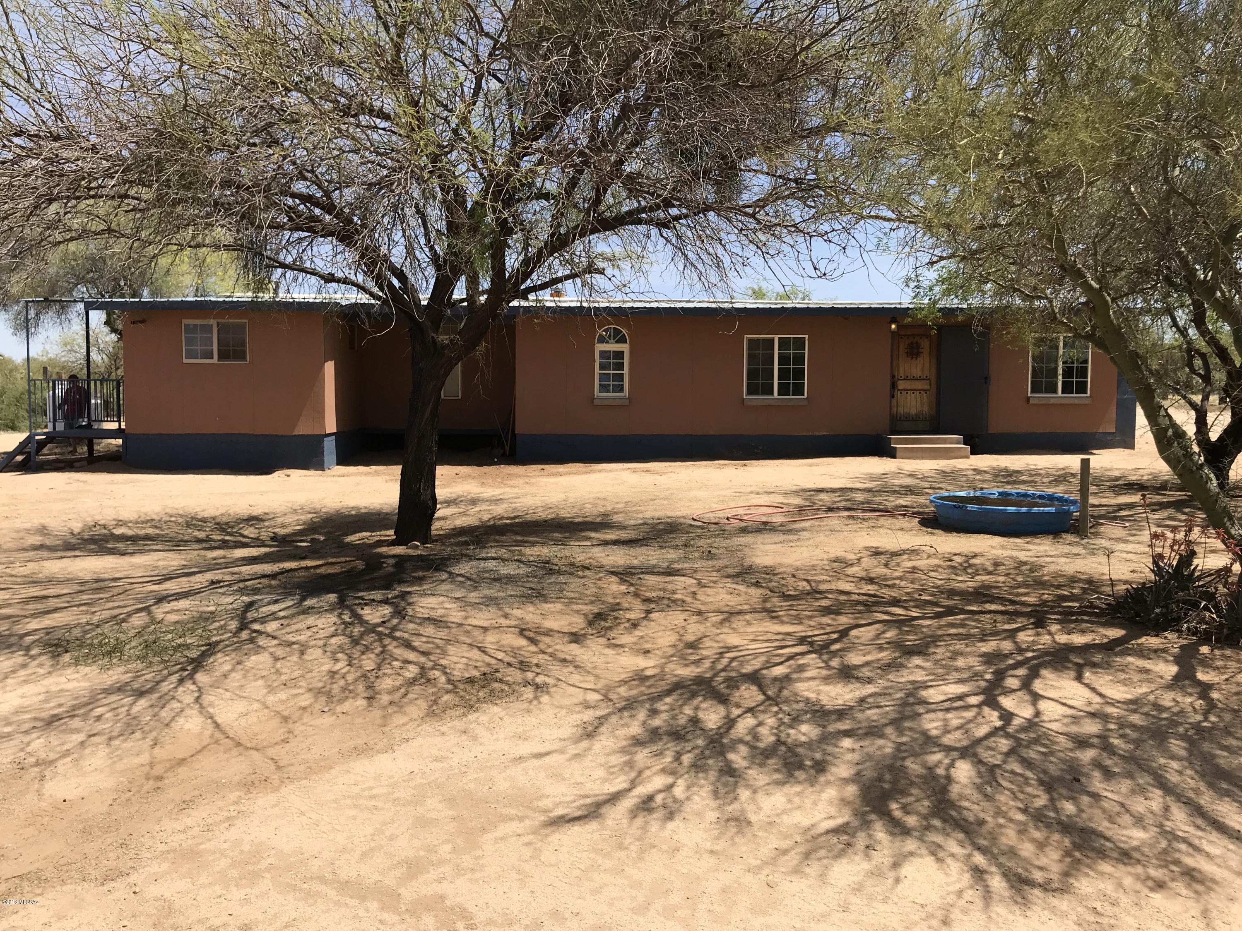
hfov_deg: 63.4
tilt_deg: -4.3
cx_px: 621
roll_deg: +0.4
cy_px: 466
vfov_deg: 49.7
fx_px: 1005
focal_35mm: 28
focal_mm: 3.99
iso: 20
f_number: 1.8
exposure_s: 1/2457
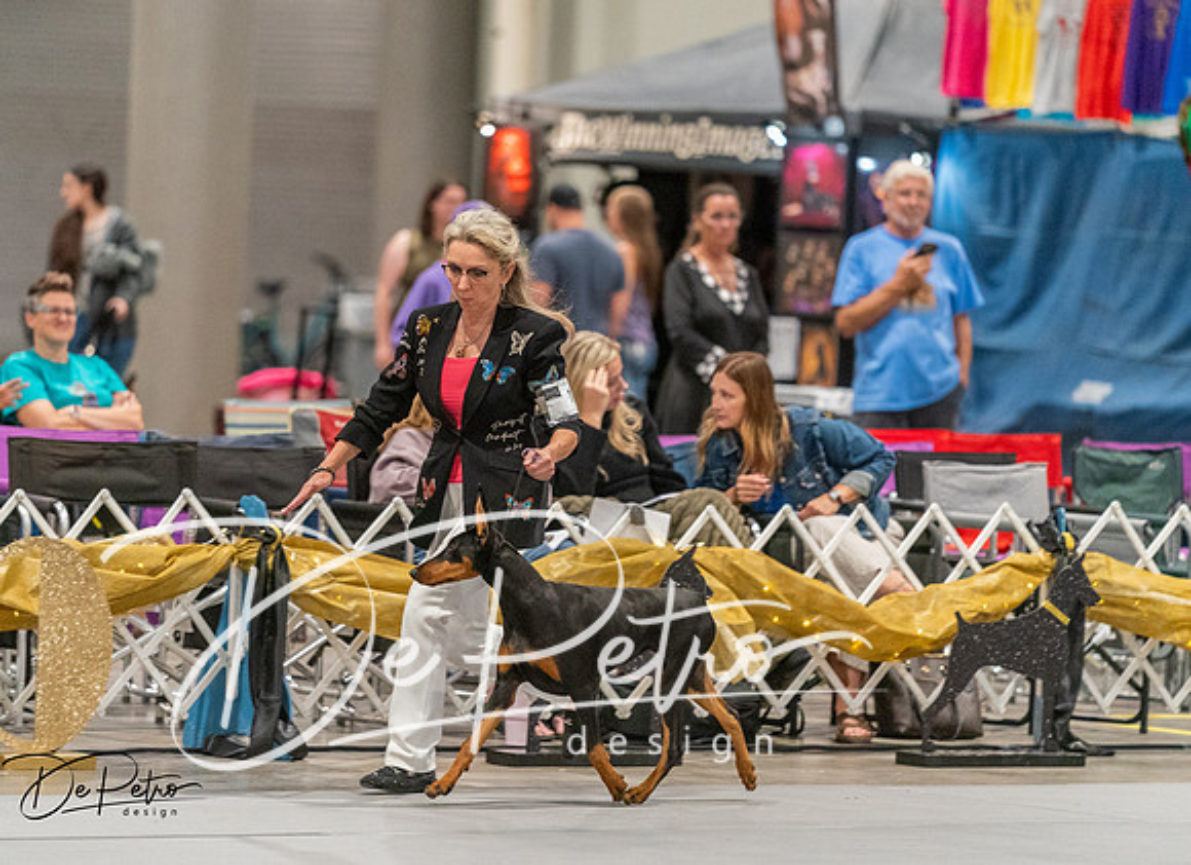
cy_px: 387
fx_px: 8560
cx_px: 542
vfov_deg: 5.8
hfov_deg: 8.0
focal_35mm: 252
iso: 6400
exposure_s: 1/250
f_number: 2.8
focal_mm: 200
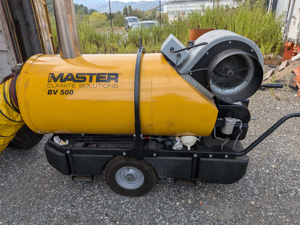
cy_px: 112
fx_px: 208
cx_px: 150
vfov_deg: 56.8
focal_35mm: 24
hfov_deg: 71.6
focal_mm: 4.53
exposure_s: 1/716
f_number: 1.7
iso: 28
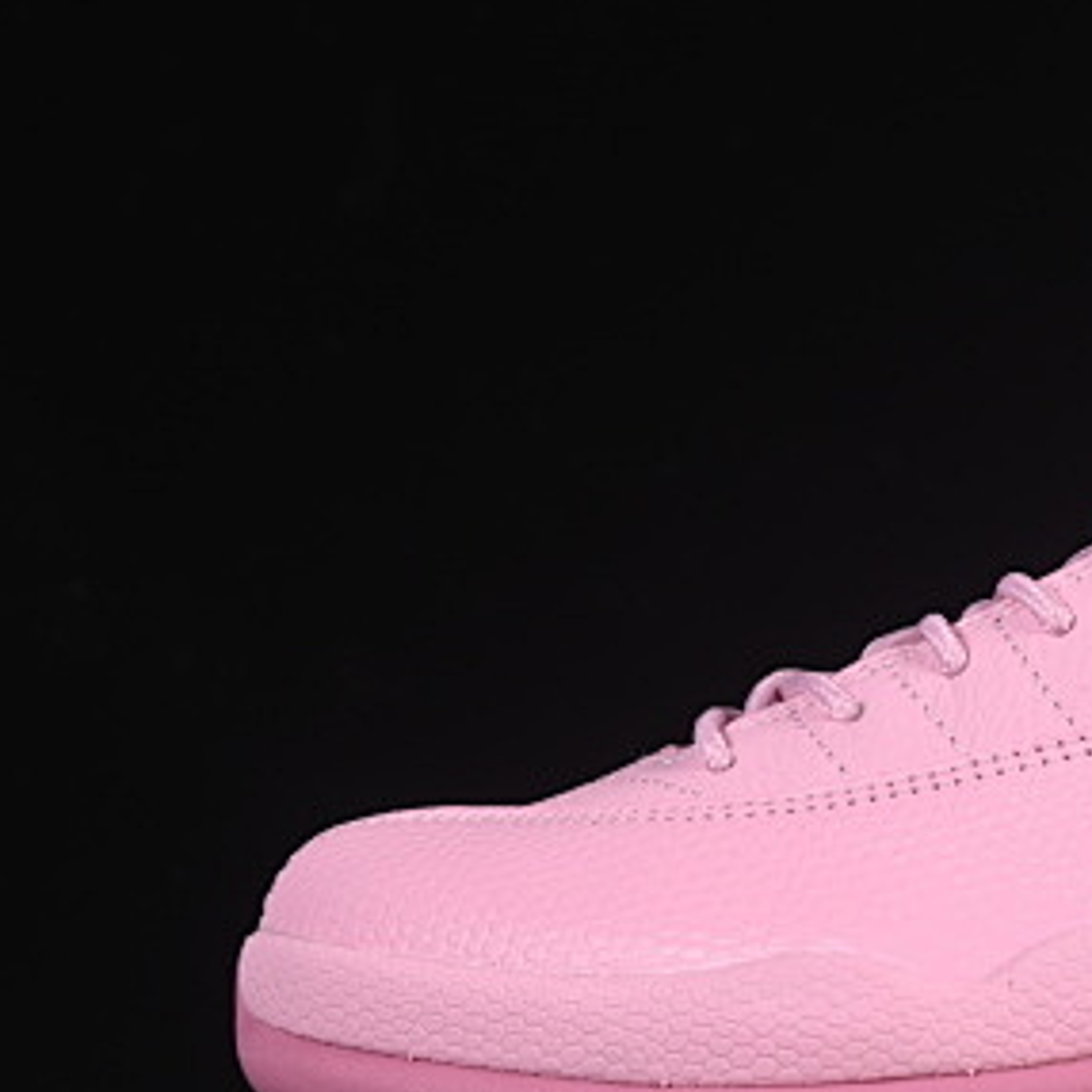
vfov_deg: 9.8
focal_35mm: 178
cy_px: 594
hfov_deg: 9.7
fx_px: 6353
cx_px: 1260
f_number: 8
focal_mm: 50
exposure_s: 1/80
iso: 160
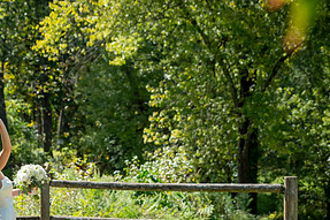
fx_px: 797
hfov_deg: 22.7
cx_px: 23
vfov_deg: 15.6
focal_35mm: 87
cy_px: 155
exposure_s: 1/8000
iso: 1000
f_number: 2.8
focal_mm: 42
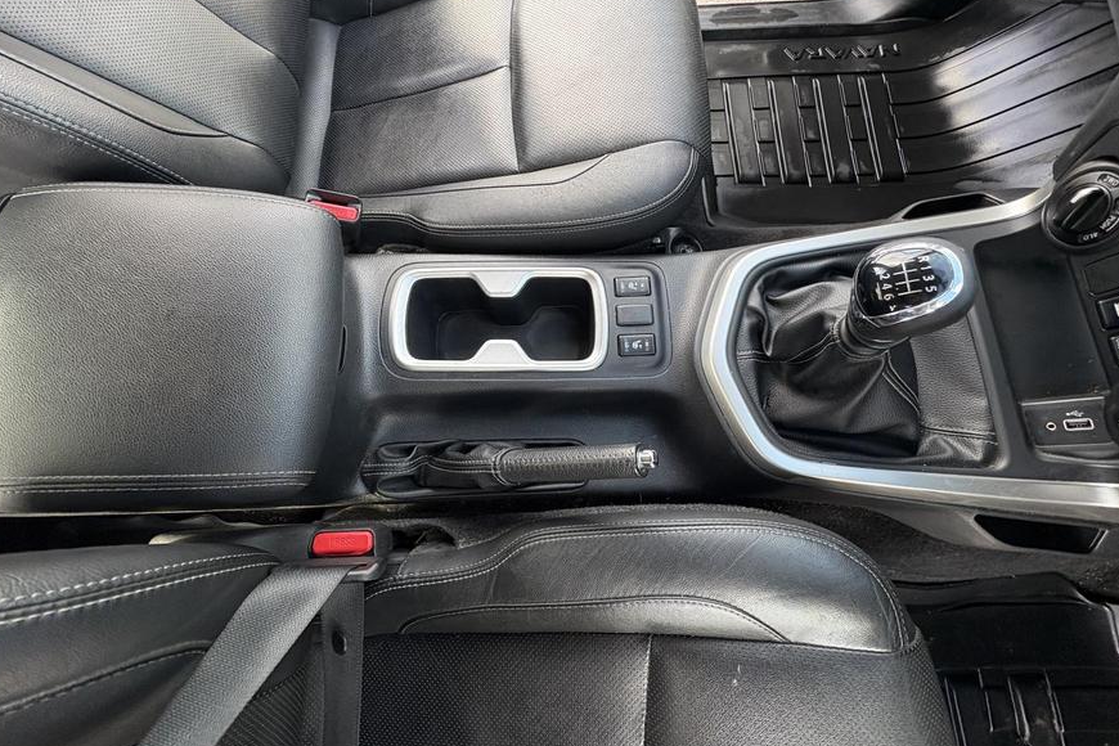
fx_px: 466
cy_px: 352
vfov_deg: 77.3
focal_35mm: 15
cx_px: 562
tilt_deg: -74.9
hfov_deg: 100.4
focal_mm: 2.22
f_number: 2.2
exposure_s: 1/99
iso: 160
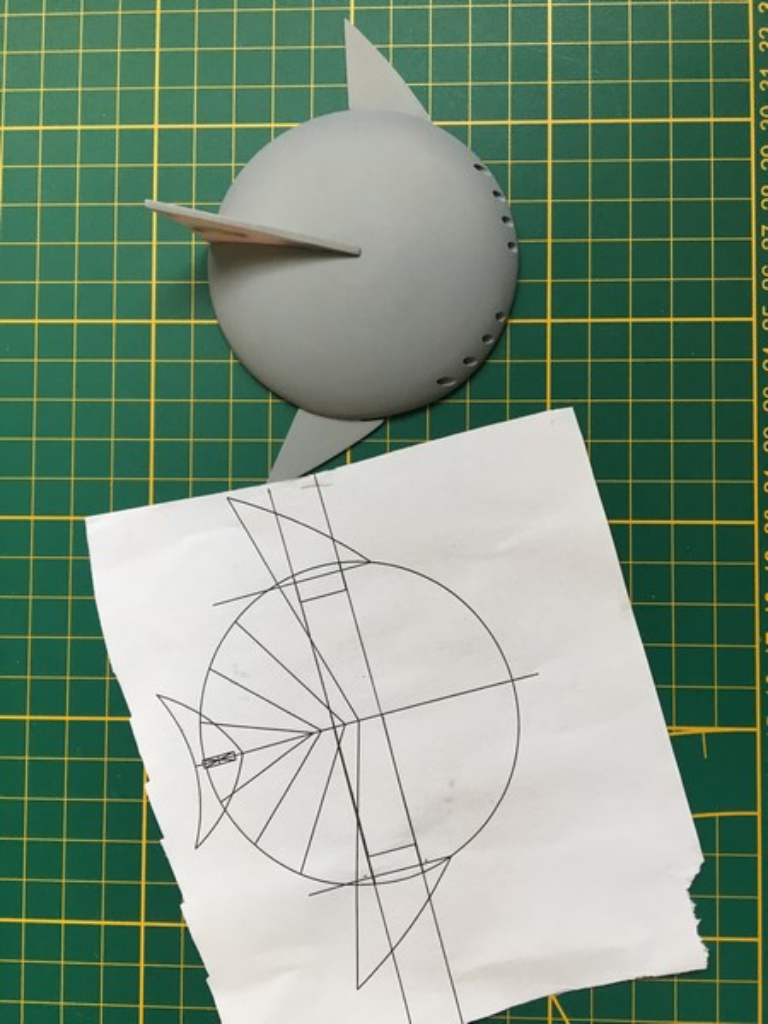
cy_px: 512
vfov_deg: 61.7
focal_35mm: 29
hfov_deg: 48.2
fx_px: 858
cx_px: 384
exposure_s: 1/33
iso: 100
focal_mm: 4.15
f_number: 2.2
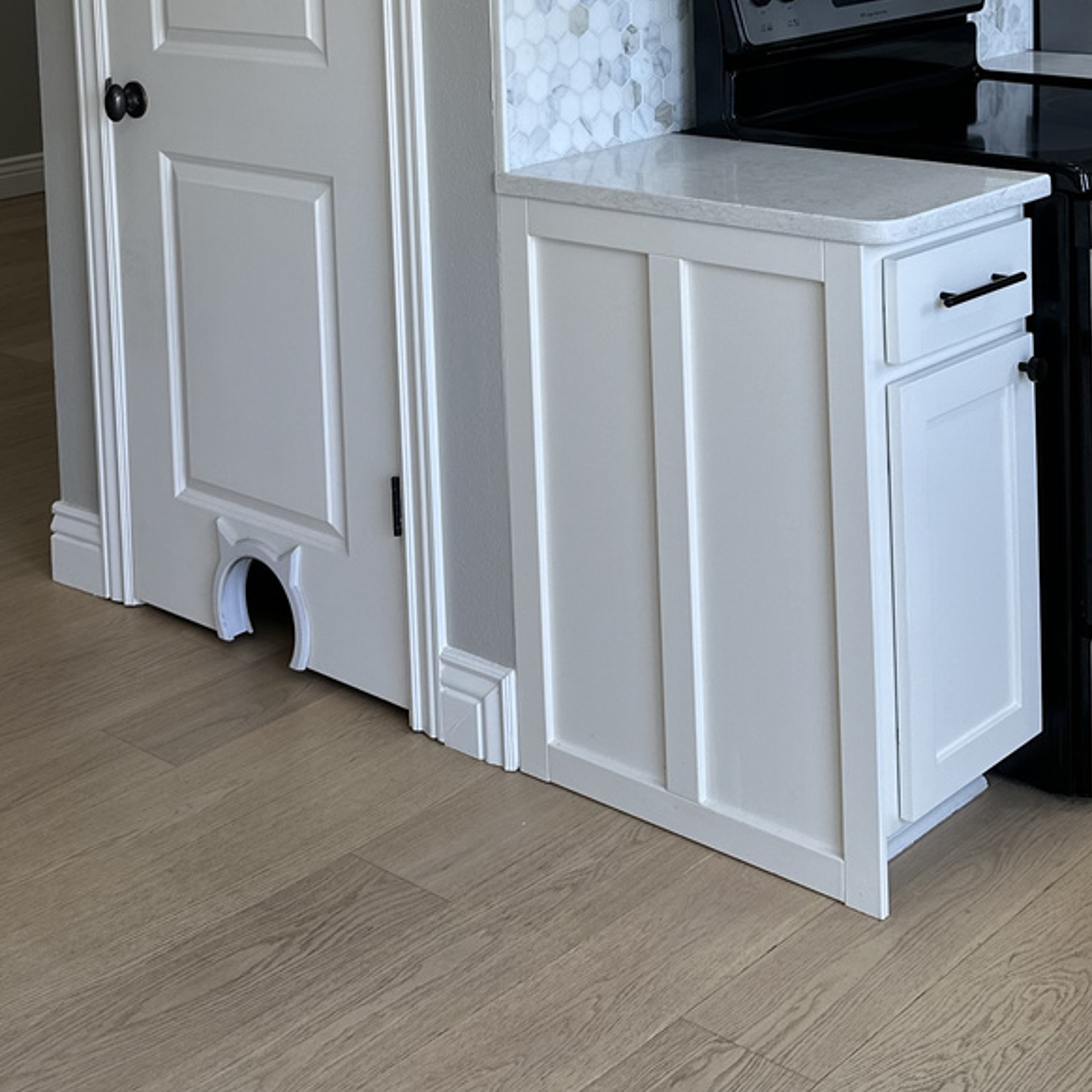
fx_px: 1999
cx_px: 435
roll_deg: +2.0
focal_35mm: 56
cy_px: -19
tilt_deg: -4.0
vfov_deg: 28.5
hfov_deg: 30.5
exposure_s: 1/172
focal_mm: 6.86
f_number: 1.78
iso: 64
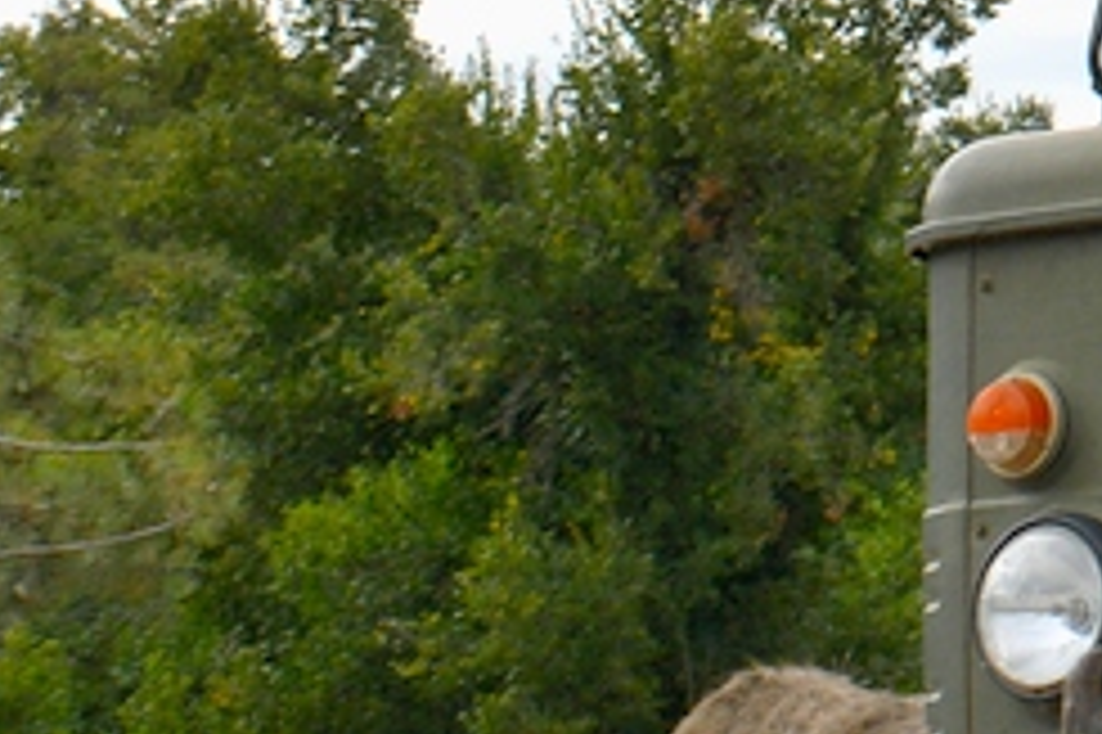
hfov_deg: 8.2
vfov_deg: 5.8
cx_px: 2442
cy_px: 108
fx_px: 7189
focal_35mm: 235
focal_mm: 32
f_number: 8
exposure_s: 1/250
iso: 100
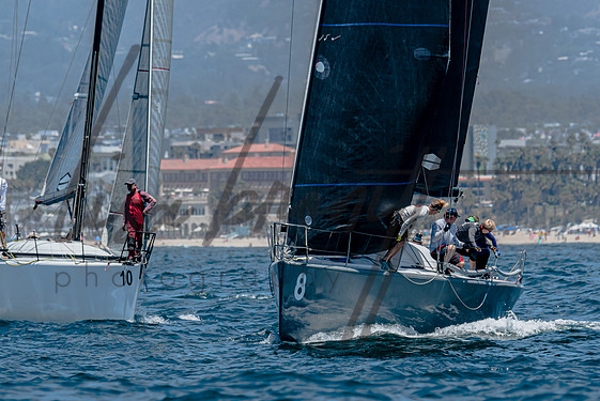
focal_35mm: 516
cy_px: 252
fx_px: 8606
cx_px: 376
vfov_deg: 2.7
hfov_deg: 4.0
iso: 200
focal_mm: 260
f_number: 5.6
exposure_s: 1/1600
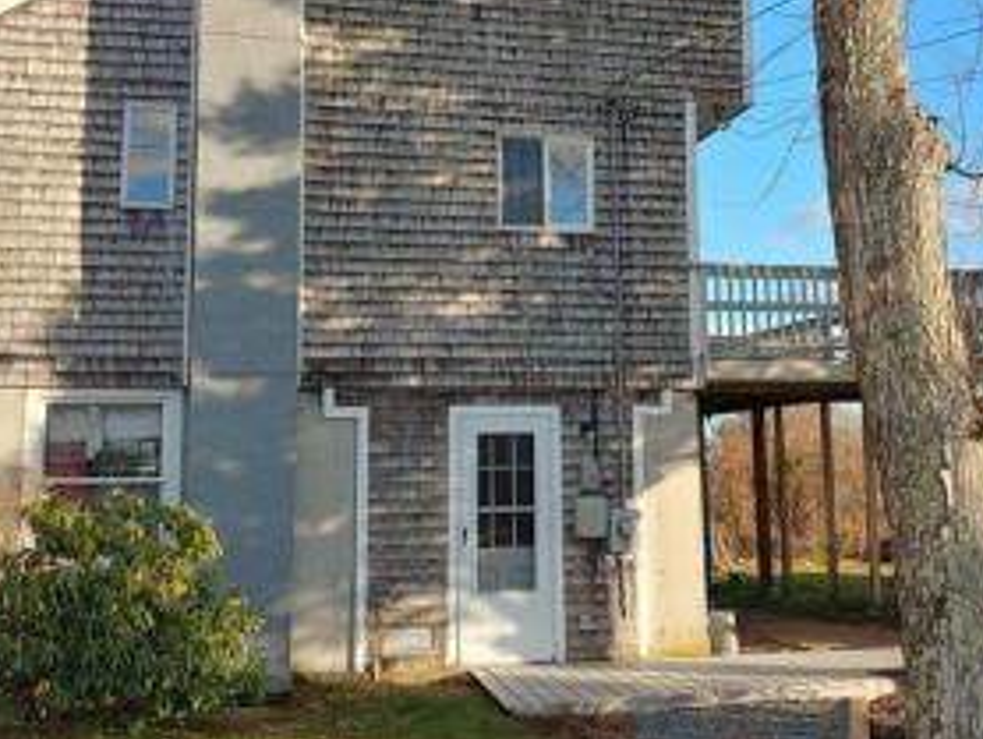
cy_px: 265
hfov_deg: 41.1
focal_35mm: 46
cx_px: 552
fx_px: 1307
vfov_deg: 31.4
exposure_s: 1/952
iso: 50
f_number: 1.5
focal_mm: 4.23
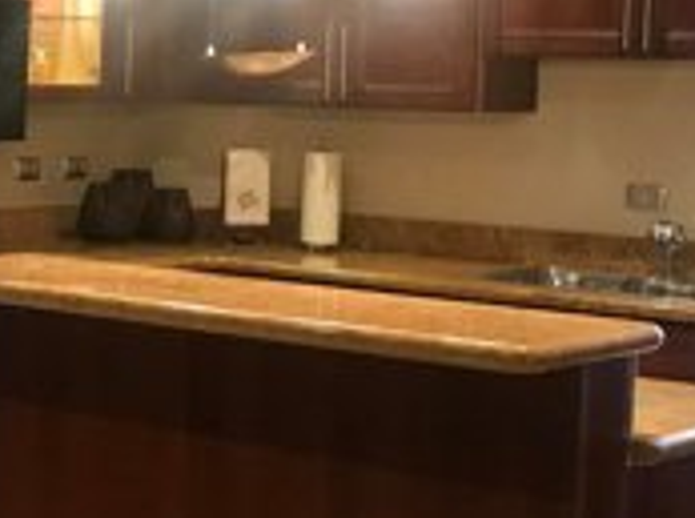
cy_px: 245
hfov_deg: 18.4
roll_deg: -1.1
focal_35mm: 103
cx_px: -62
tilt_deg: -3.6
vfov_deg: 14.3
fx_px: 2064
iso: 100
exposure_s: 1/15
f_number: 1.8
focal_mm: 3.99
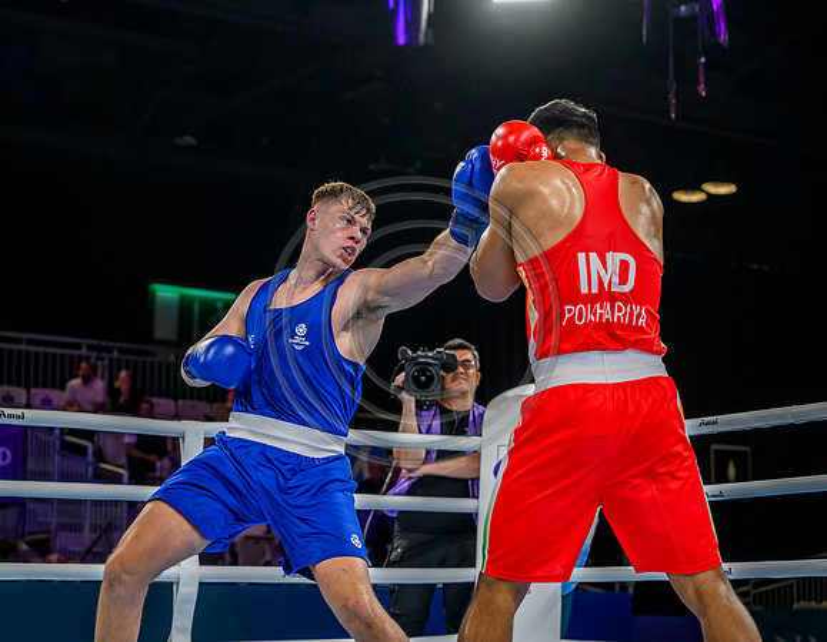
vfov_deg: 19.5
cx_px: 345
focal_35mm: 77
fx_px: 1874
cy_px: 321
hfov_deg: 24.9
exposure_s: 1/1600
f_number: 3.5
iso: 2500
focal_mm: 70
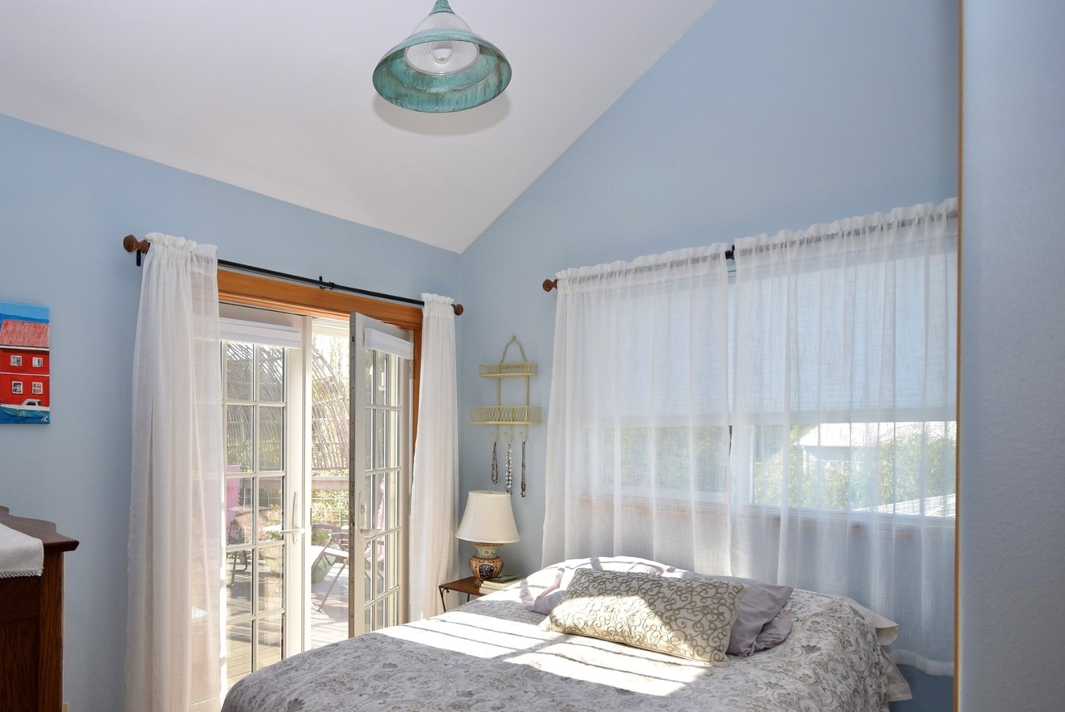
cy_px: 431
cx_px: 395
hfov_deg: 74.7
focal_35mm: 23
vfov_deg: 54.7
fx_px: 681
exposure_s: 1/160
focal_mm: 12
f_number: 6.3
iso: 400
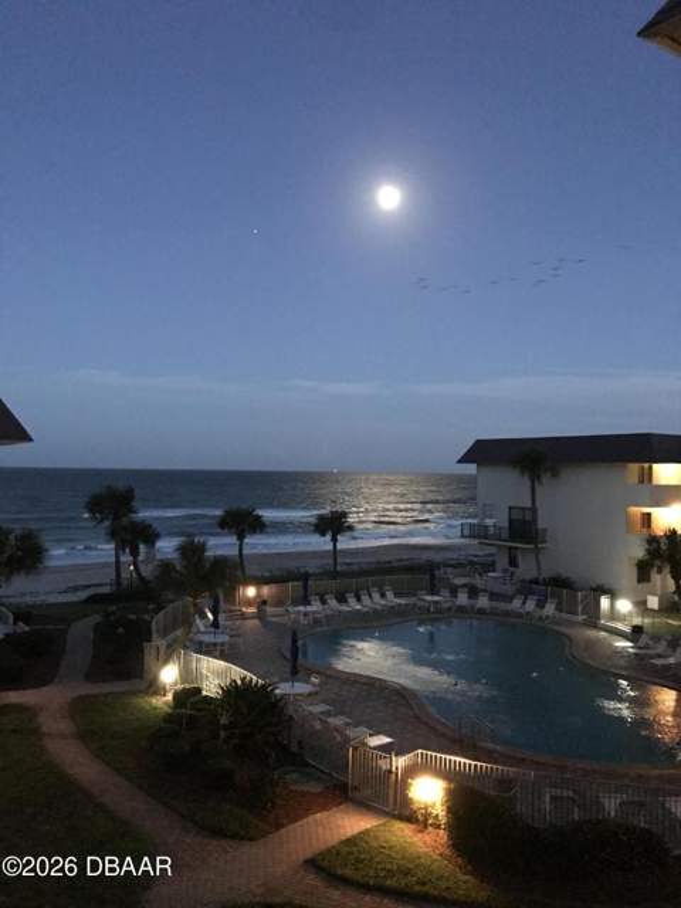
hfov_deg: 49.7
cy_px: 454
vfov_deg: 63.4
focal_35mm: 28
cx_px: 340
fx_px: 734
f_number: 1.8
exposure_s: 1/4
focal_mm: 3.99
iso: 400
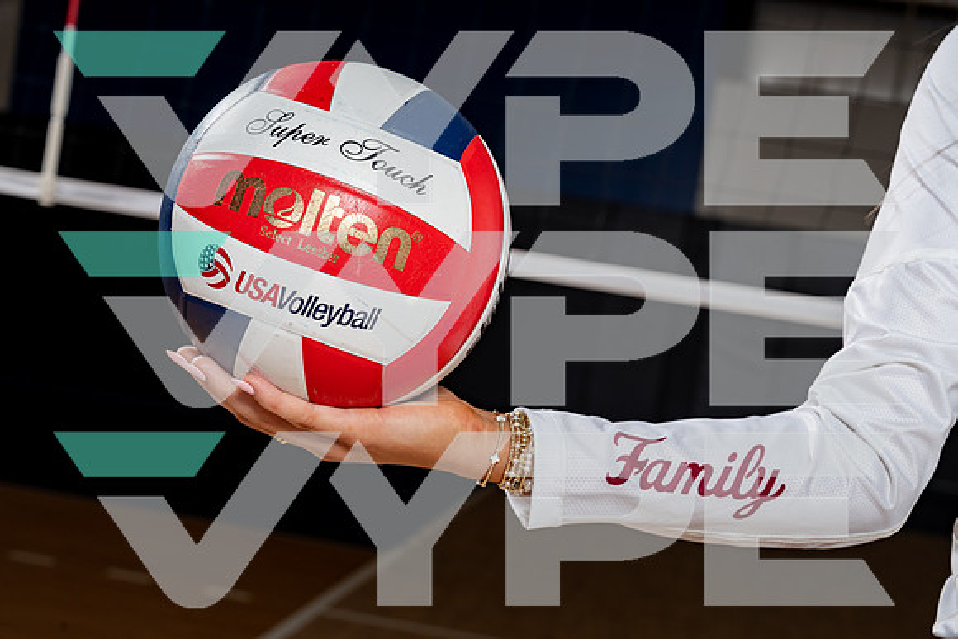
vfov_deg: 19.5
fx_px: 1863
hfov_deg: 28.8
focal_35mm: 70
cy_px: 320
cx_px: 479
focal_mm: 70
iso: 100
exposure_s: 1/250
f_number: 8
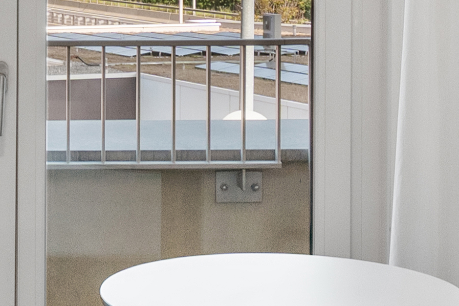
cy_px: -59
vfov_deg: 12.0
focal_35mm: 112
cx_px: 73
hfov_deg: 18.1
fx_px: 1428
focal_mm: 15
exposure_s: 1/40
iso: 500
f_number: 8
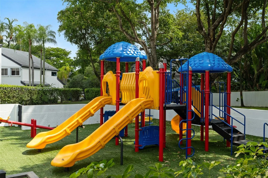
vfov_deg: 37.8
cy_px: 89
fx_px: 260
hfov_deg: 54.4
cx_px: 134
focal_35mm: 35
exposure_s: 1/160
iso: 320
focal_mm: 35
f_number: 8
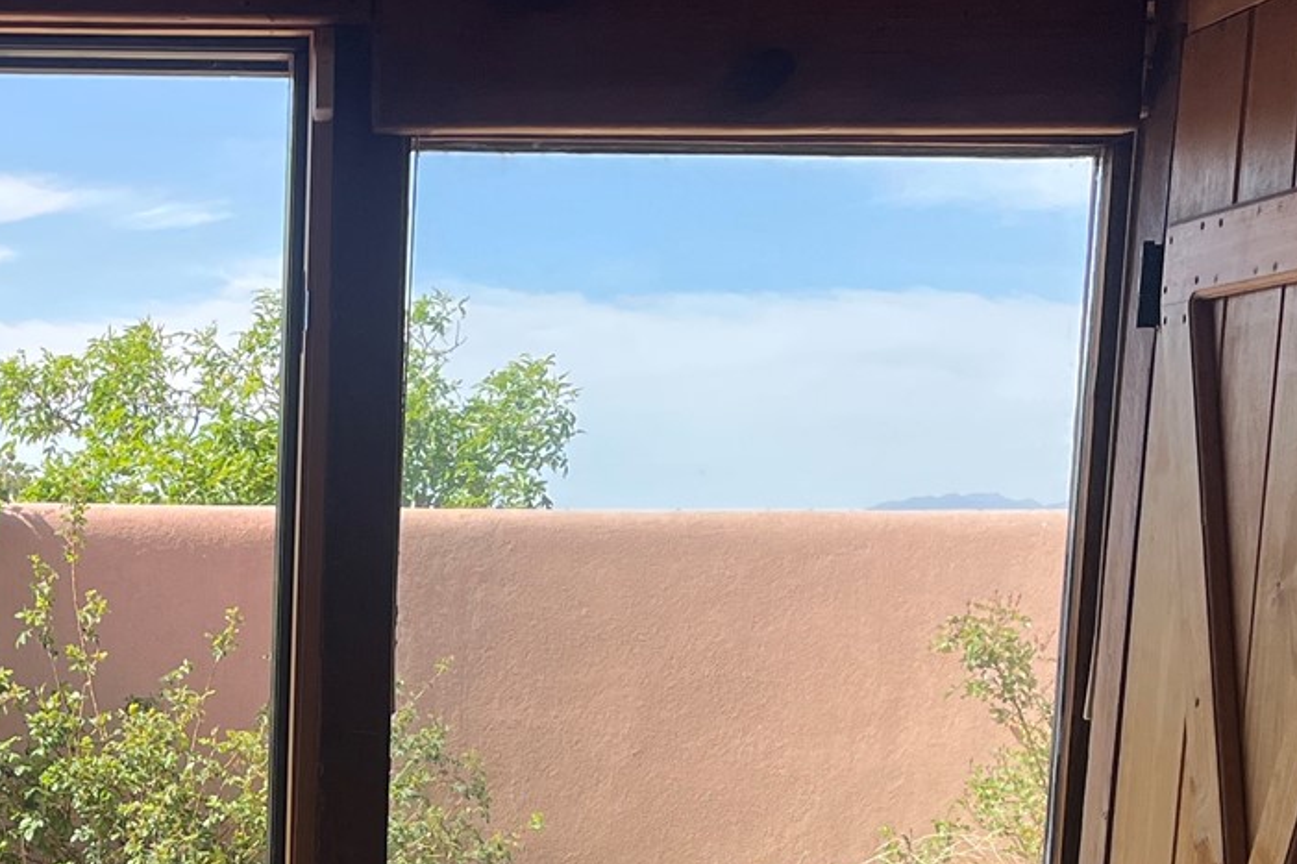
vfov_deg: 16.5
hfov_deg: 24.6
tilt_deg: -10.8
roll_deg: -0.3
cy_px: 1058
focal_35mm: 79
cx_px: 43
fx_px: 2845
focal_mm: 5.1
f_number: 1.6
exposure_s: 1/1294
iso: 50
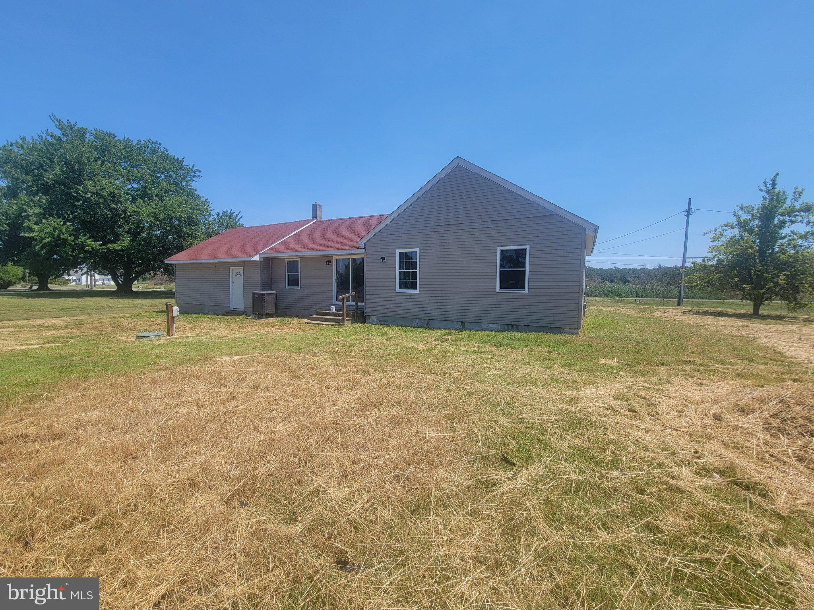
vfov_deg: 89.9
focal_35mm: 13
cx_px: 407
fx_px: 306
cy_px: 305
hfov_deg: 106.2
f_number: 2.2
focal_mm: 2.2
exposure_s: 1/1453
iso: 50
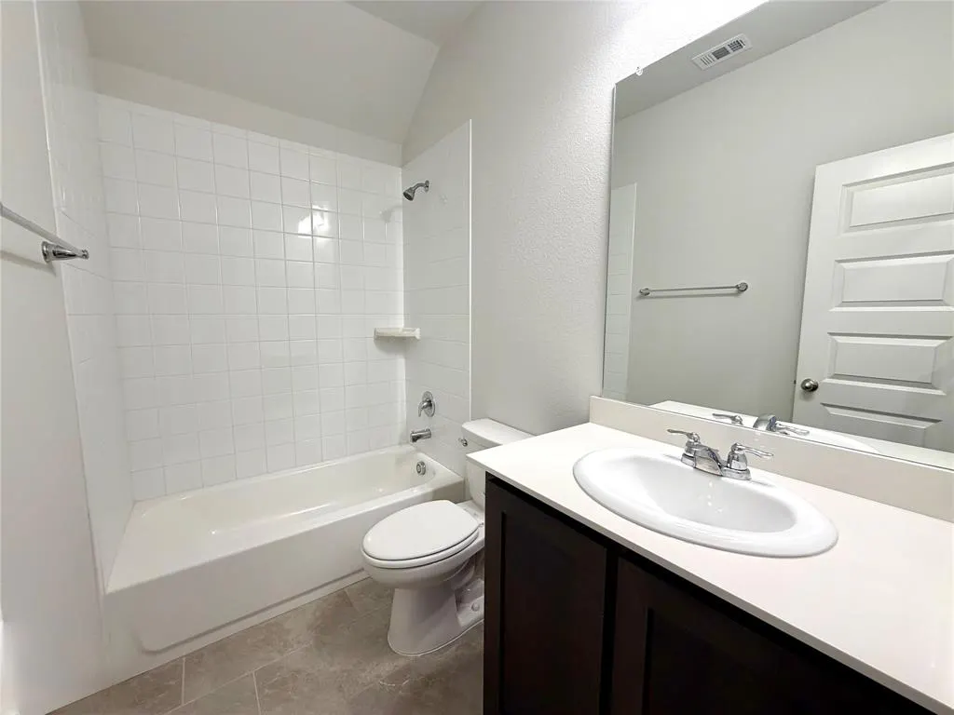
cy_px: 358
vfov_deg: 85.7
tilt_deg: -7.2
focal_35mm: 14
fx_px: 386
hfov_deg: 102.1
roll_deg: +0.2
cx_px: 477
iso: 160
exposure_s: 1/120
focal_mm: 2.22
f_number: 2.2
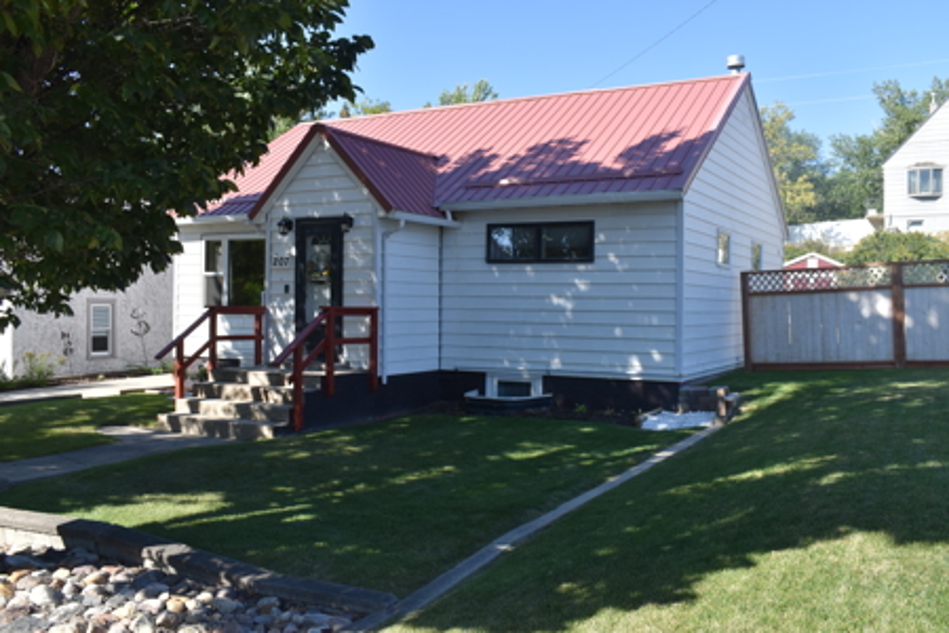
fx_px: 870
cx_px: 474
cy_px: 316
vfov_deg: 40.0
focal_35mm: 33
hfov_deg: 57.2
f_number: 8
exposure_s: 1/250
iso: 200
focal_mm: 22
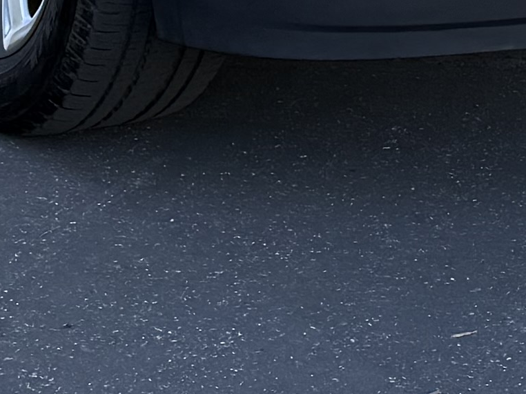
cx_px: 324
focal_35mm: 180
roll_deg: +1.5
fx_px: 2734
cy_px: -293
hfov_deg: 11.0
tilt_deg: -7.4
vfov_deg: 8.0
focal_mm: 6.76
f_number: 1.78
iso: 100
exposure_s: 1/632
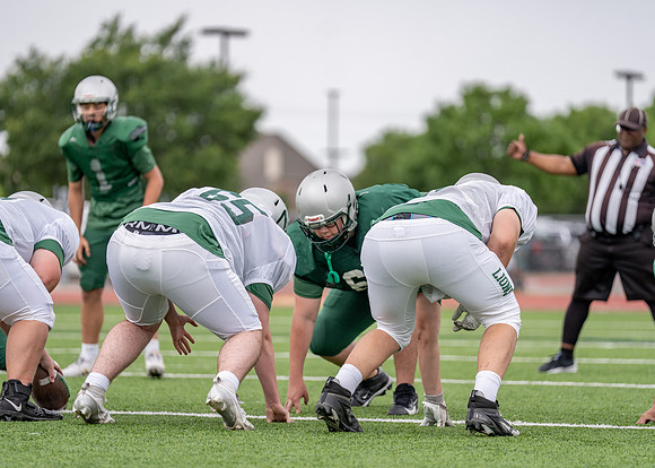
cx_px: 328
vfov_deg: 7.9
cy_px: 234
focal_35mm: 181
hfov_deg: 11.1
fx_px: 3375
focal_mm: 171
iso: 250
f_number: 2.8
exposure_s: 1/2500
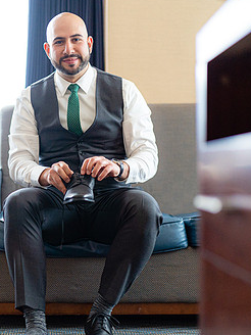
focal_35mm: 85
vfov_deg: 23.0
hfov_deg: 17.2
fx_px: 822
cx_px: 52
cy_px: 182
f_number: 1.4
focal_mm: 50
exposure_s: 1/500
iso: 800
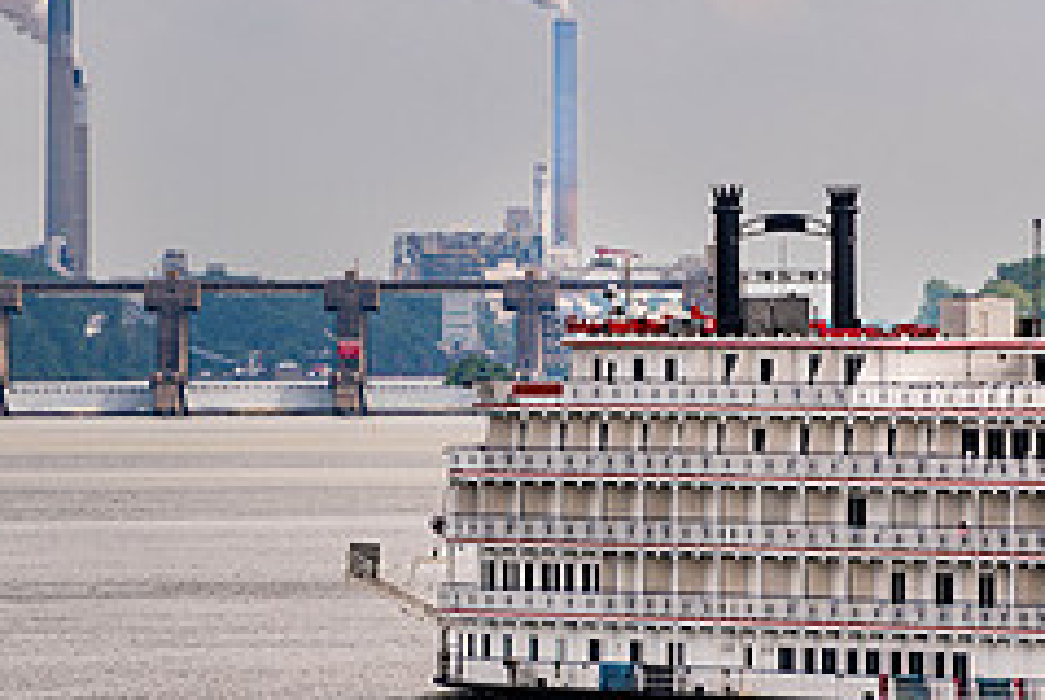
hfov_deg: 2.7
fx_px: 22146
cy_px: 431
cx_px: 573
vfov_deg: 1.8
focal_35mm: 762
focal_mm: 300
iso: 64
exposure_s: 1/200
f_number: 8
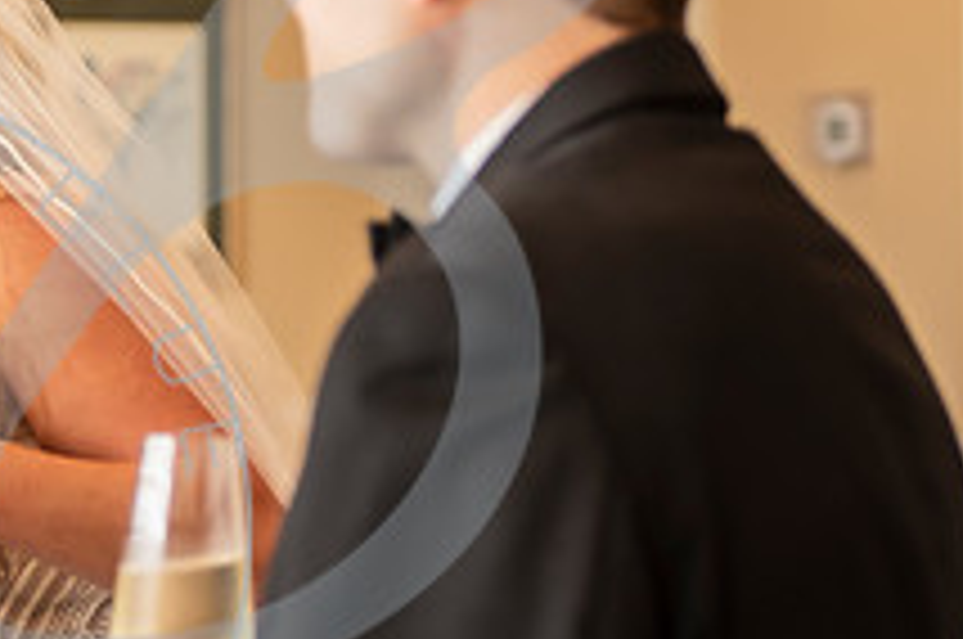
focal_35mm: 152
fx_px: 4060
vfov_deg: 9.0
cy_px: 151
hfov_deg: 13.4
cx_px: 14
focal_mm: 56
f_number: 2.8
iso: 400
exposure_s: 1/160
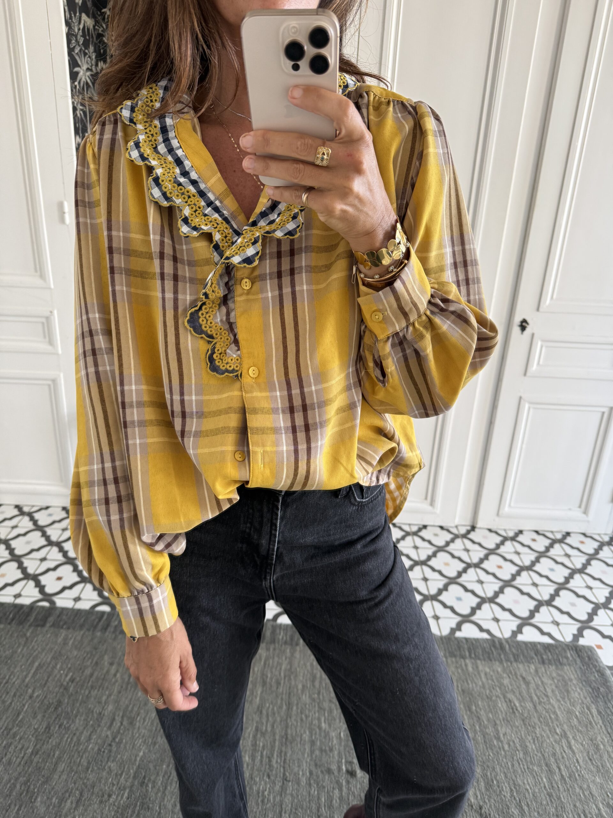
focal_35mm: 24
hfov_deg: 56.8
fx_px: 567
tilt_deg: -39.4
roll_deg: -2.9
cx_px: 306
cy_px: 409
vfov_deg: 71.6
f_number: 1.78
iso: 200
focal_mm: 6.76
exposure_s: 1/68
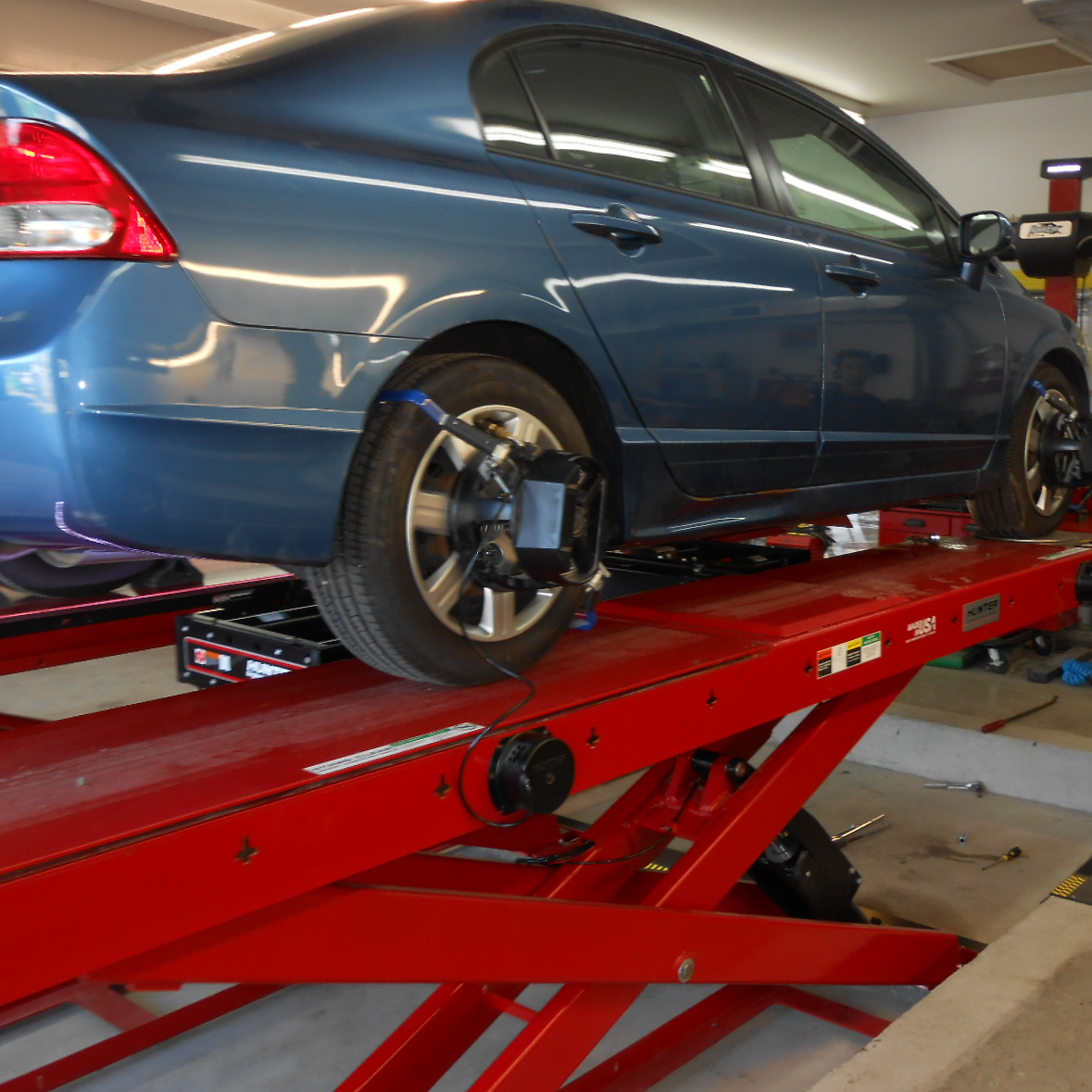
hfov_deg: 45.8
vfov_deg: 46.0
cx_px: 646
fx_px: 1285
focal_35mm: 36
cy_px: 548
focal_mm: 5.3
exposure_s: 1/25
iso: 100
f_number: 3.8
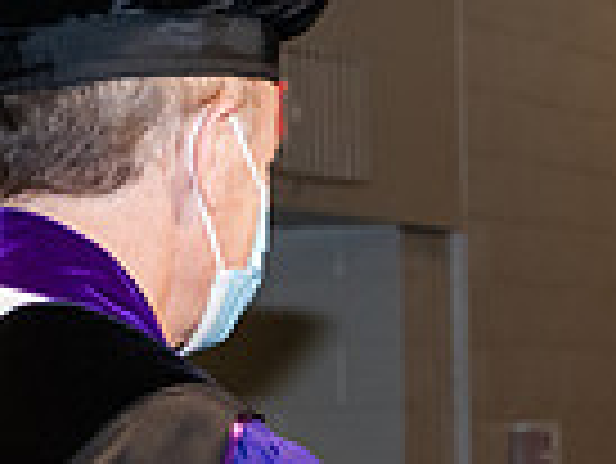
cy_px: 619
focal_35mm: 253
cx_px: 549
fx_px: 4506
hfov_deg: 7.8
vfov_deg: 5.8
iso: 1600
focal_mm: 62
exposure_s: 1/200
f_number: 6.3
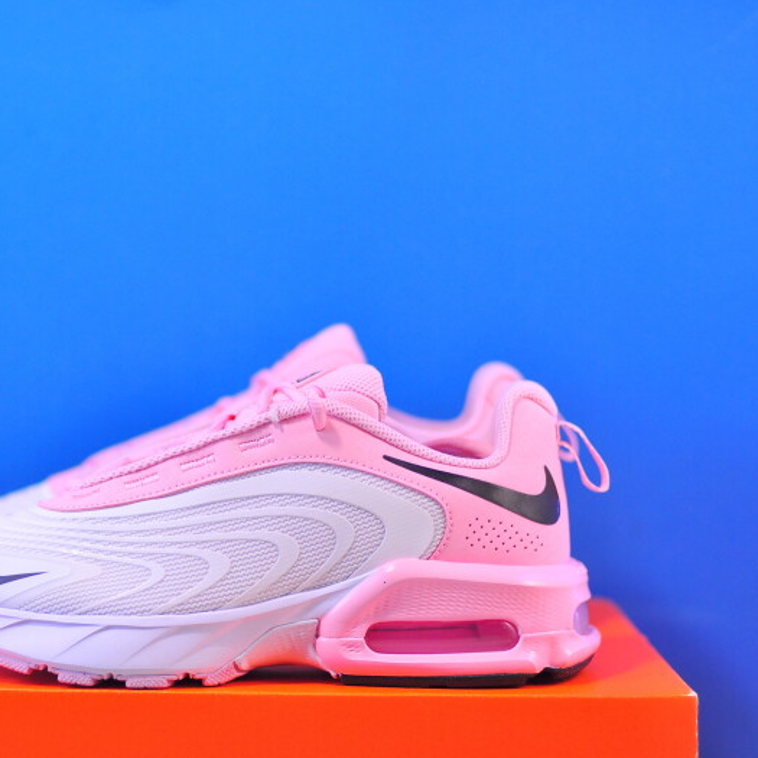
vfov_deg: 17.9
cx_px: 256
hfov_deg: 17.9
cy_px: 378
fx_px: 2403
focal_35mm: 97
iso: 250
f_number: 2
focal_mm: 50
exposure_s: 1/320
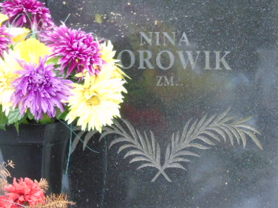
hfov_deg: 7.4
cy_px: 57
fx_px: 2135
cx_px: 95
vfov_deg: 5.6
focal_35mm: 266
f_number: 4.9
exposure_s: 1/125
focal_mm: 29
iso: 500
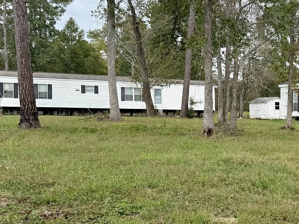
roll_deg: -0.2
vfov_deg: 21.8
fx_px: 579
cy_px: 151
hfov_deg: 26.6
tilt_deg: -2.8
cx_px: 332
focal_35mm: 67
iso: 80
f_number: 1.78
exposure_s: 1/931
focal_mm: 6.76
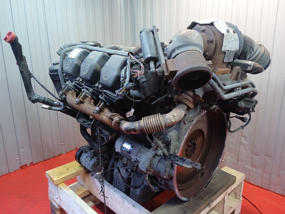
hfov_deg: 63.4
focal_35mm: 28
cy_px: 107
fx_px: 231
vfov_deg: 49.7
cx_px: 142
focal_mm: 3.43
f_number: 2.2
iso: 299
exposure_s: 1/25
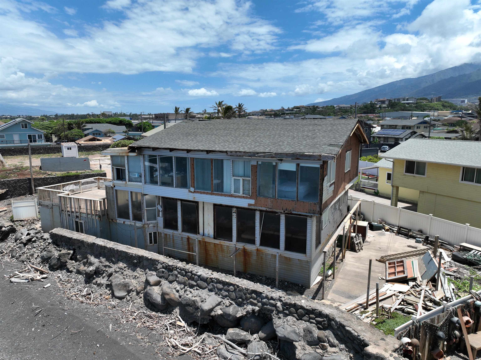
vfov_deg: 56.8
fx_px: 333
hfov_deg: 71.6
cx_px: 240
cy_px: 180
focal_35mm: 24
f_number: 2.8
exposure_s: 1/2500
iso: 100
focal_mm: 12.29
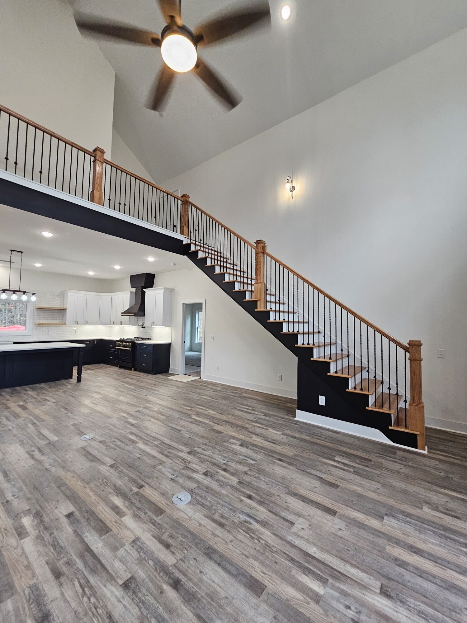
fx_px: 234
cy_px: 312
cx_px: 234
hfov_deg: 89.9
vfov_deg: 106.2
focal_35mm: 13
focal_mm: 2.2
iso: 160
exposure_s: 1/60
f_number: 2.2
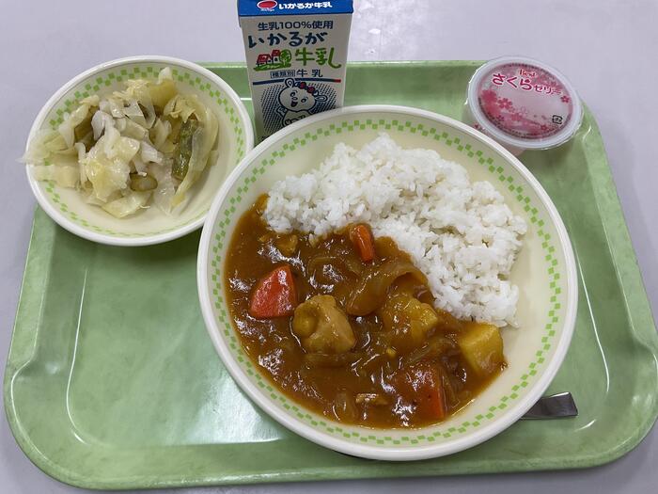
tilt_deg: -67.1
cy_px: 247
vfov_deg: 48.2
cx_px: 329
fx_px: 551
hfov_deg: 61.7
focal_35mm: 29
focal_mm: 3
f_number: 1.8
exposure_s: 1/60
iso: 40
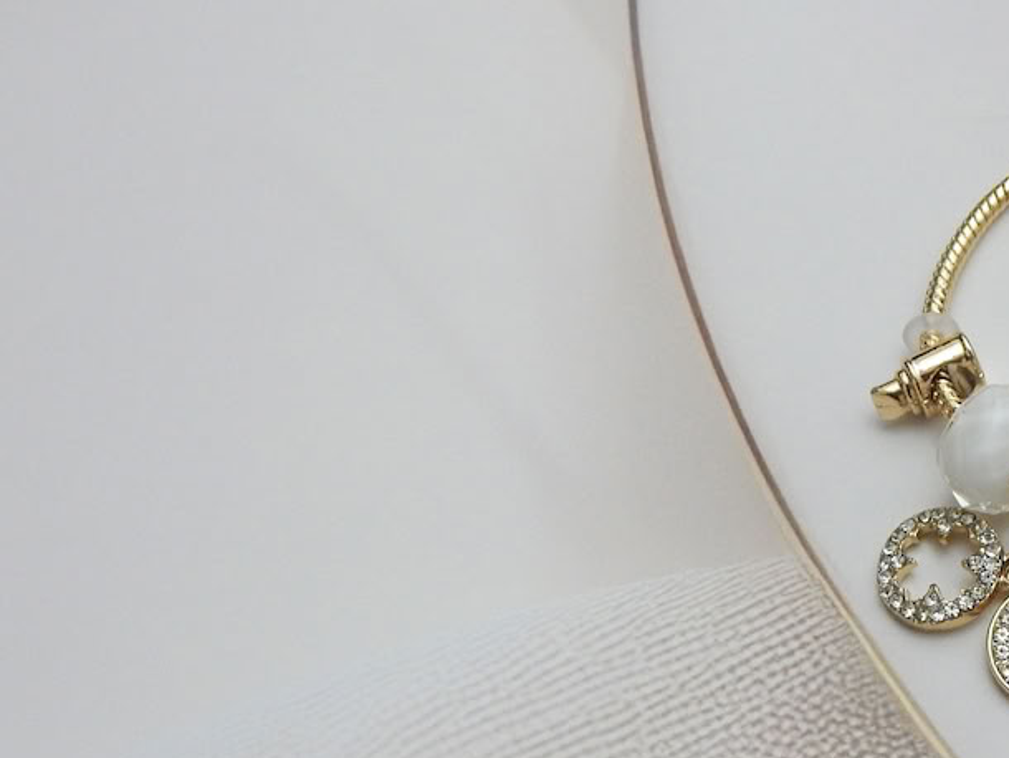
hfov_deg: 23.9
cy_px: 523
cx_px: 1026
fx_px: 2274
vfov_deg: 18.8
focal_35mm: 78
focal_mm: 6.1
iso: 400
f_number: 3.3
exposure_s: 1/60
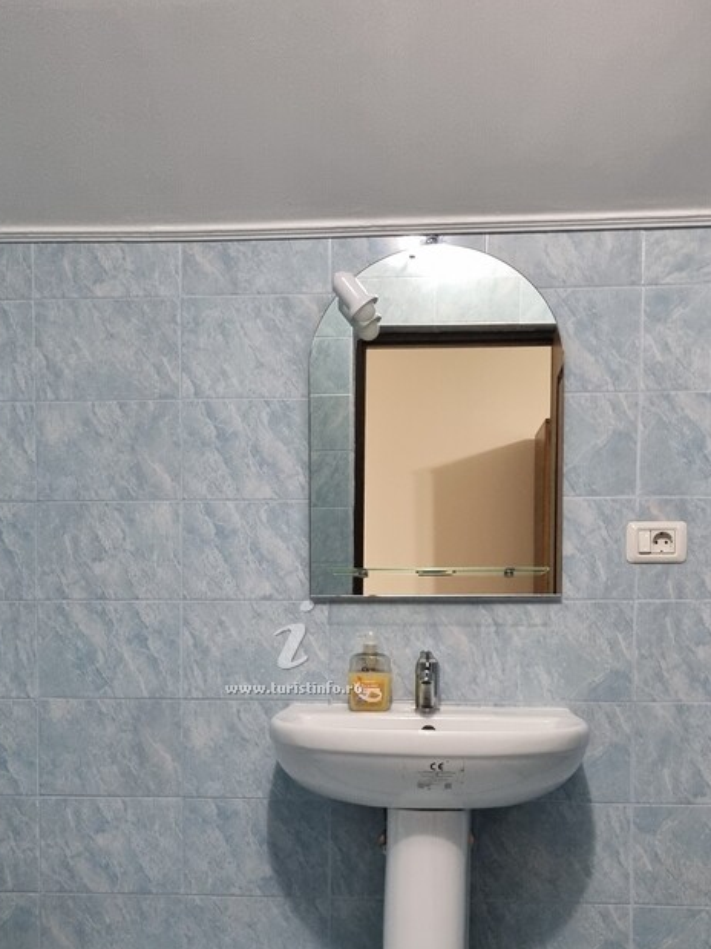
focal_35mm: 43
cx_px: 320
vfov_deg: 42.9
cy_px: 672
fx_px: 1178
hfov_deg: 33.6
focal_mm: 5.4
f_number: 1.8
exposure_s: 1/50
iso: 800
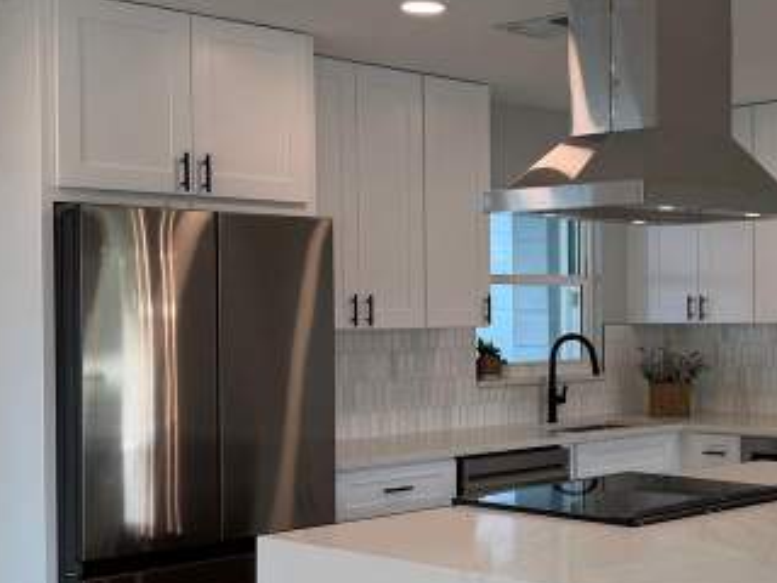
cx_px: 643
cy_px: 318
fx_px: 1347
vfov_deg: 24.4
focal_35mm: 60
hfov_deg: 31.2
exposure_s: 1/201
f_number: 1.78
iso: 80
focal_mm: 6.76
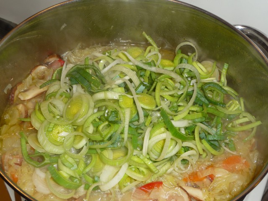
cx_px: 134
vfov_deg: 30.3
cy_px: 100
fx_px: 372
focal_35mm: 48
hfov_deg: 39.7
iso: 100
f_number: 4.2
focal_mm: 8
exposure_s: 1/30
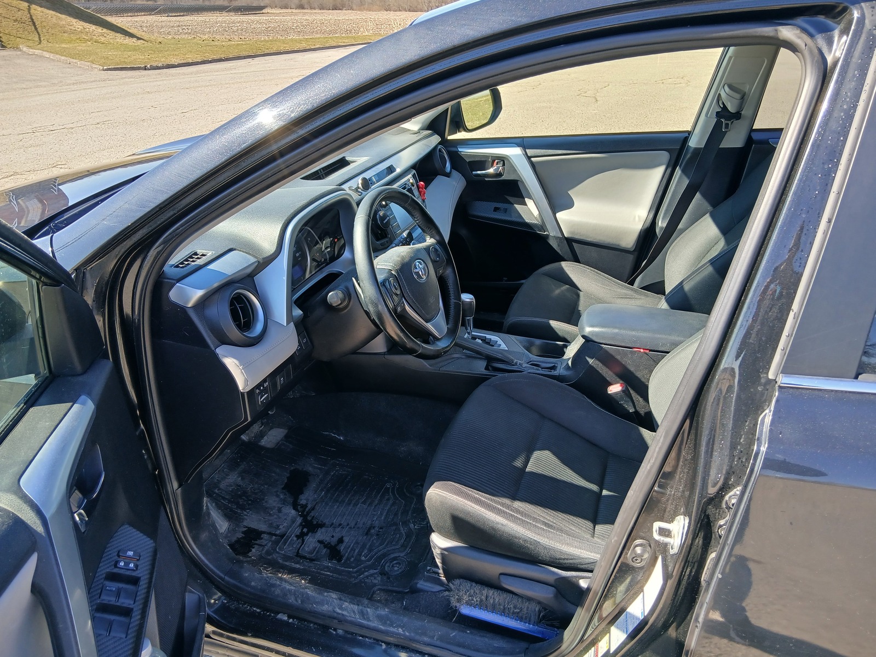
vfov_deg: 53.1
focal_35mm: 26
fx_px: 658
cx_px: 438
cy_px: 328
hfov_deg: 67.3
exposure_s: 1/100
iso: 32
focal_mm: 3.98
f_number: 1.8
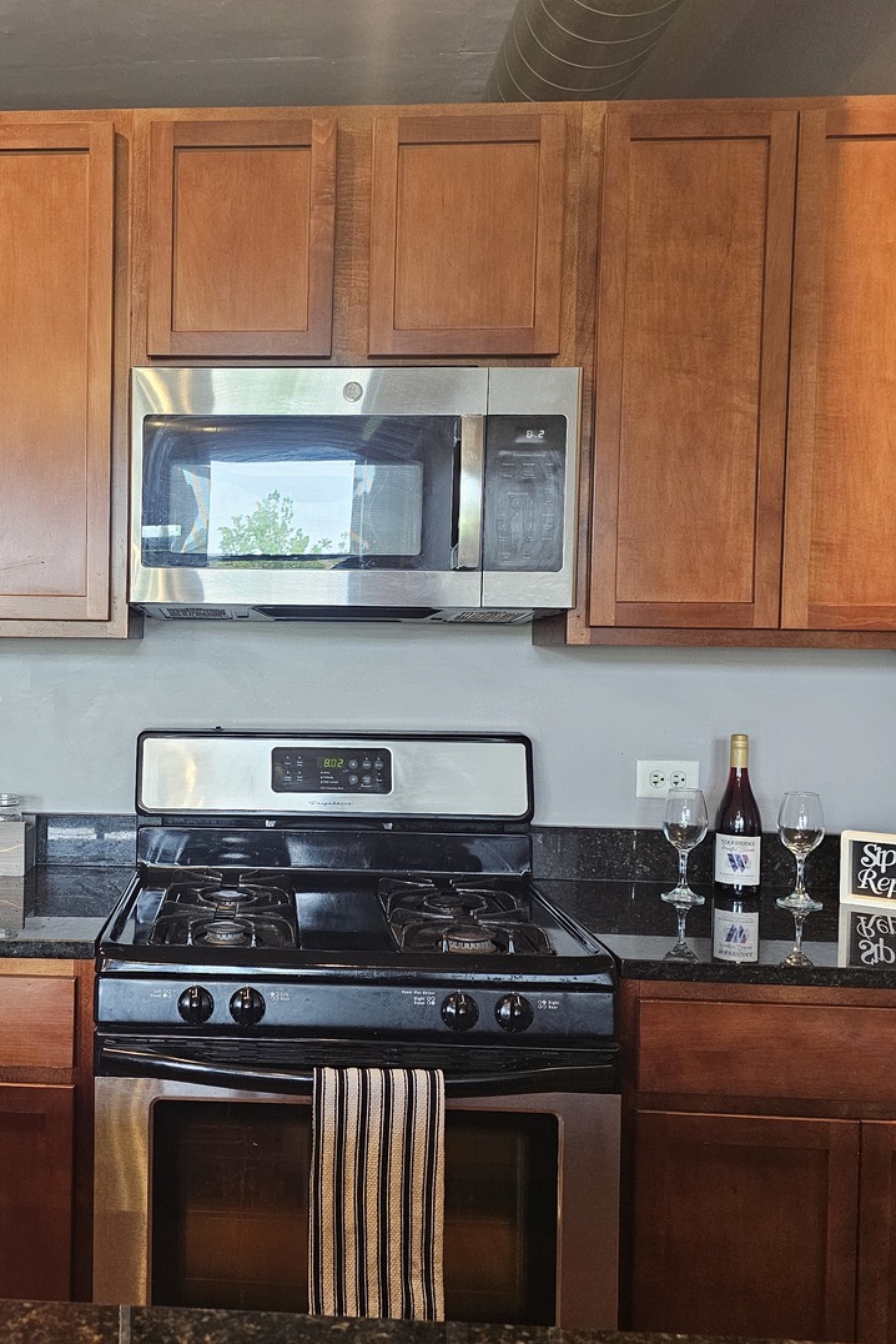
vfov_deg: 58.7
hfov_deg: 39.5
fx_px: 1194
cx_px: 173
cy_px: 672
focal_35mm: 32
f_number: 1.7
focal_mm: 6.3
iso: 400
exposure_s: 1/120
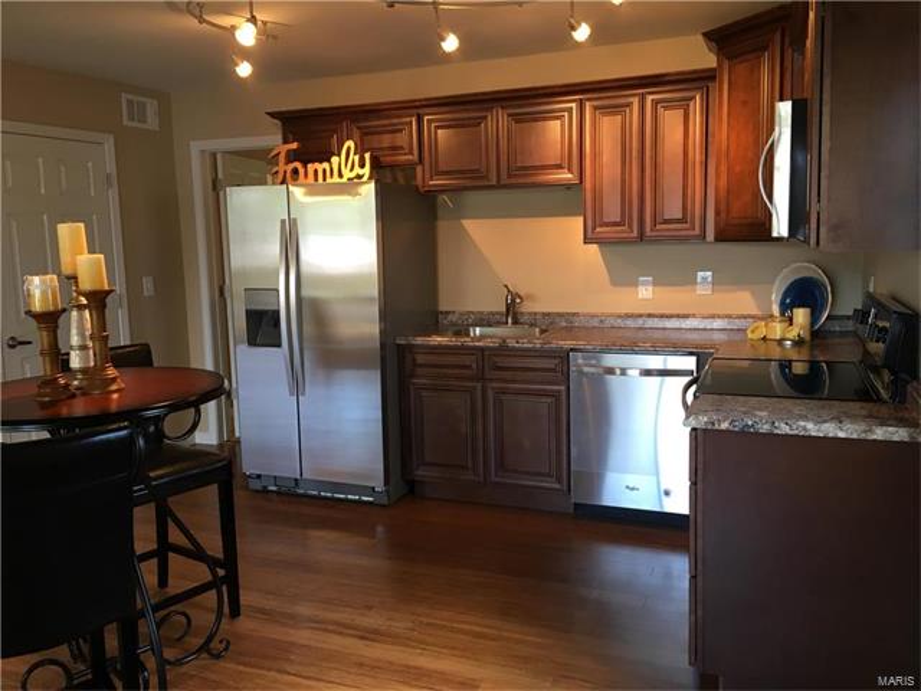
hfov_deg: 61.7
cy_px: 346
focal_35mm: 29
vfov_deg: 48.2
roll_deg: +1.3
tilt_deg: -7.8
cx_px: 460
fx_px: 772
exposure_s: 1/30
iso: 64
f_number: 2.2
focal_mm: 4.15
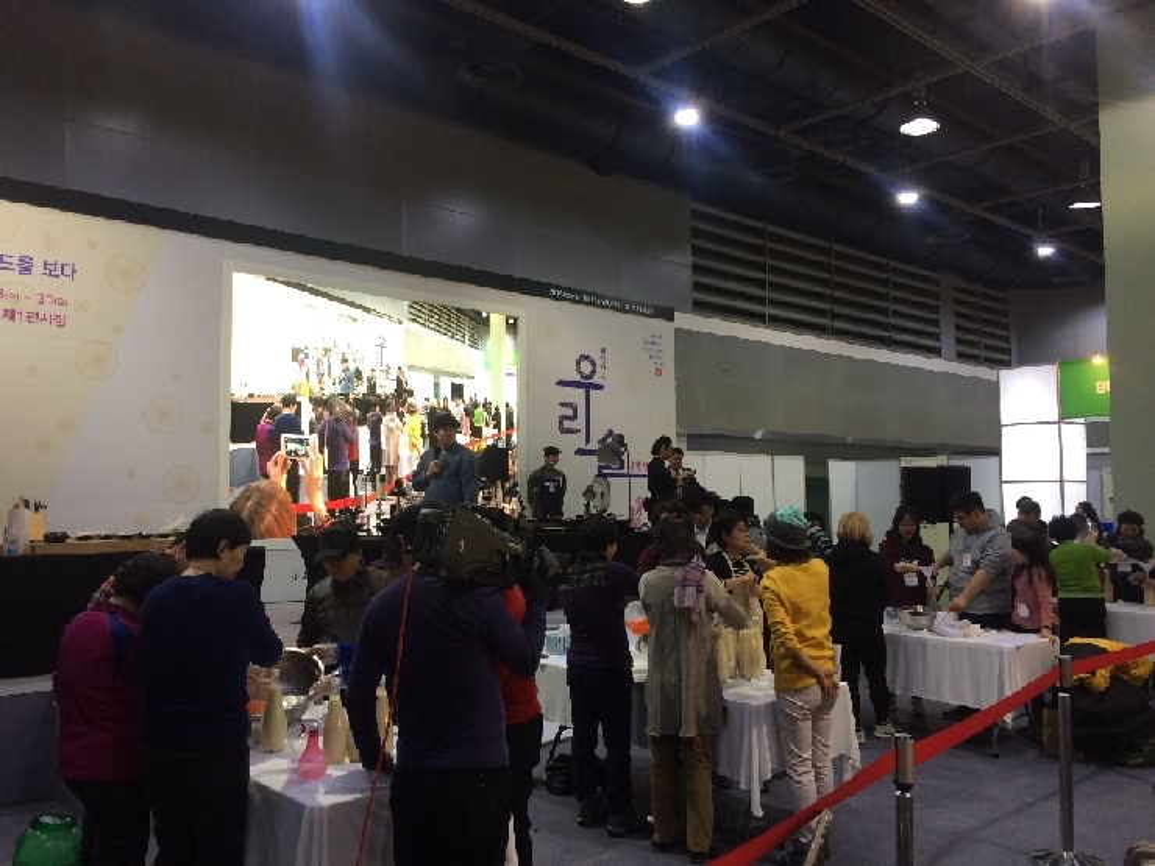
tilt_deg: +4.5
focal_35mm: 29
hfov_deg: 61.7
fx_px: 968
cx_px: 578
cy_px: 433
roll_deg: +1.2
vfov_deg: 48.2
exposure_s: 1/30
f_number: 2.2
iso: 64
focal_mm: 4.15
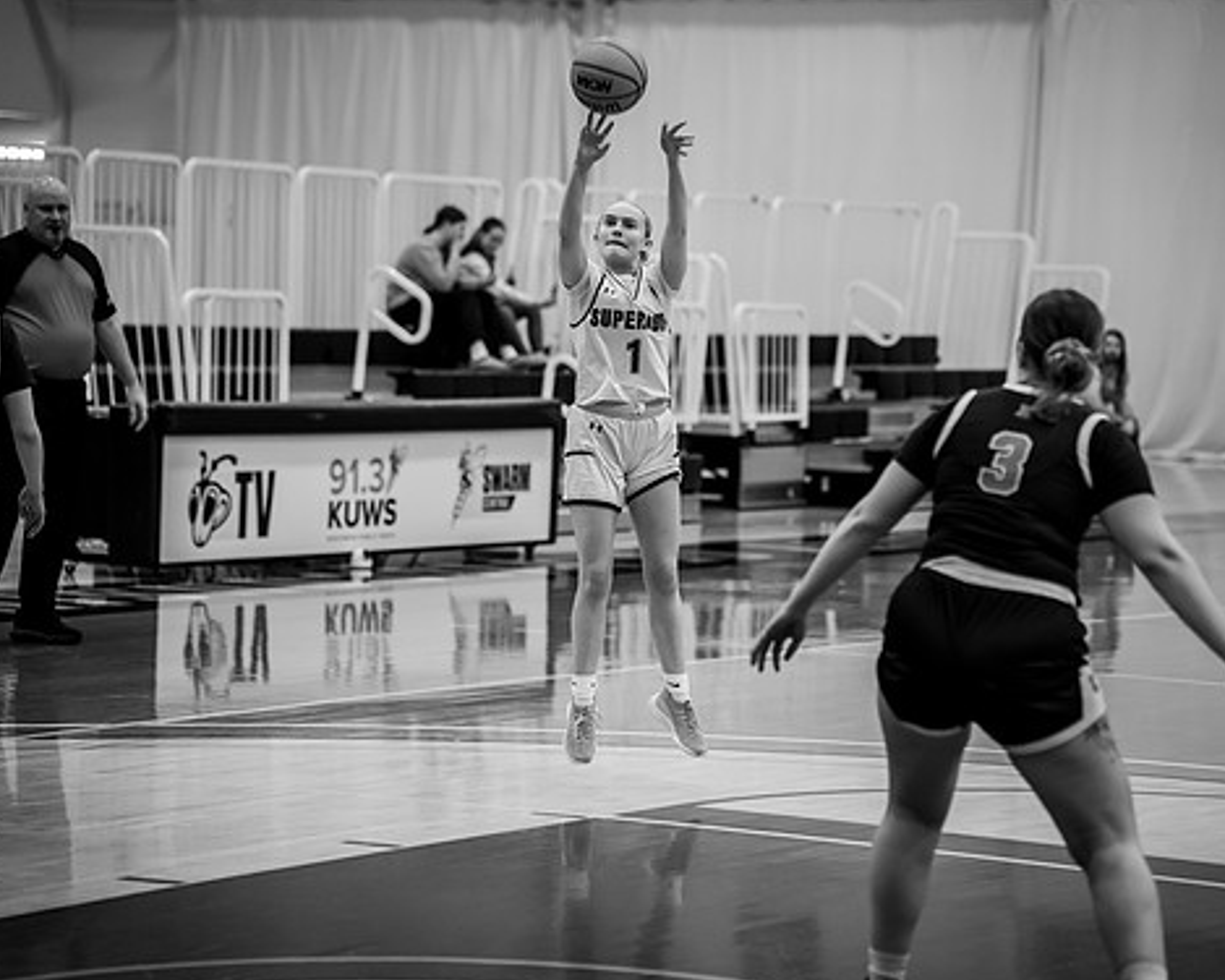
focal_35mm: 129
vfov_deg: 12.0
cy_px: 495
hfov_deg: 14.9
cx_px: 676
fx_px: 4676
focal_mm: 110
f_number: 2.8
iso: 1600
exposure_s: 1/640
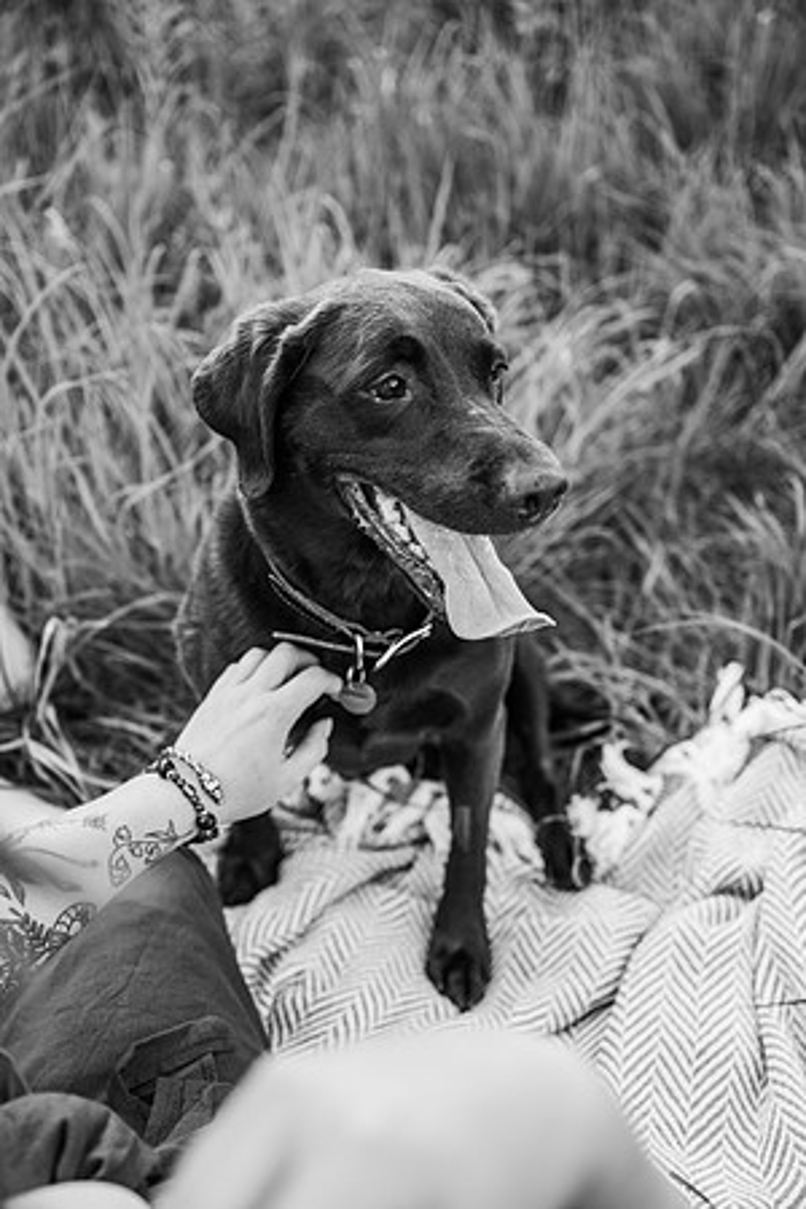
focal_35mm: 36
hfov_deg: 36.9
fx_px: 1209
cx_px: 403
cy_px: 604
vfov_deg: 53.1
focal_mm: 36
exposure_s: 1/500
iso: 320
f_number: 2.8
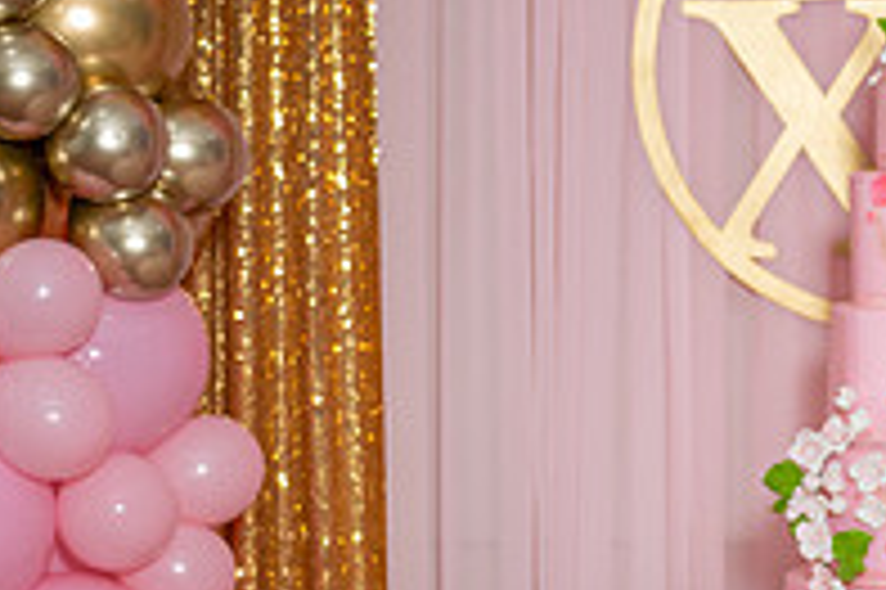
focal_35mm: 167
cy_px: 405
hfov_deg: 11.7
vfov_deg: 8.2
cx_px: 1422
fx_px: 4107
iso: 250
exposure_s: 1/200
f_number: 2.8
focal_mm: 50
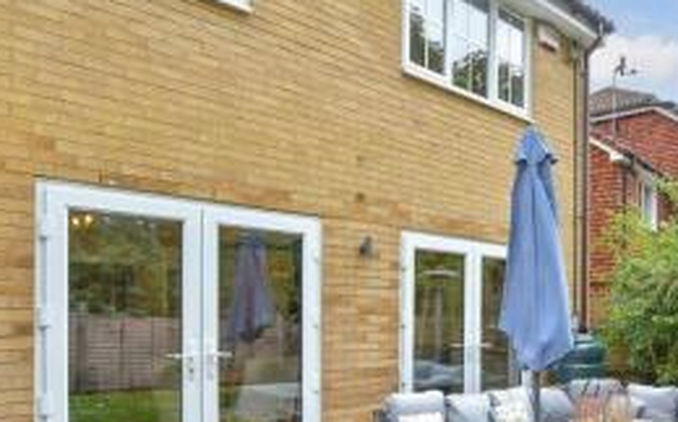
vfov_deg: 42.8
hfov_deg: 63.8
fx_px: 517
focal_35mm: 28
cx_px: 480
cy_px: 324
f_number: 8
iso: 320
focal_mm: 10
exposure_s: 1/200
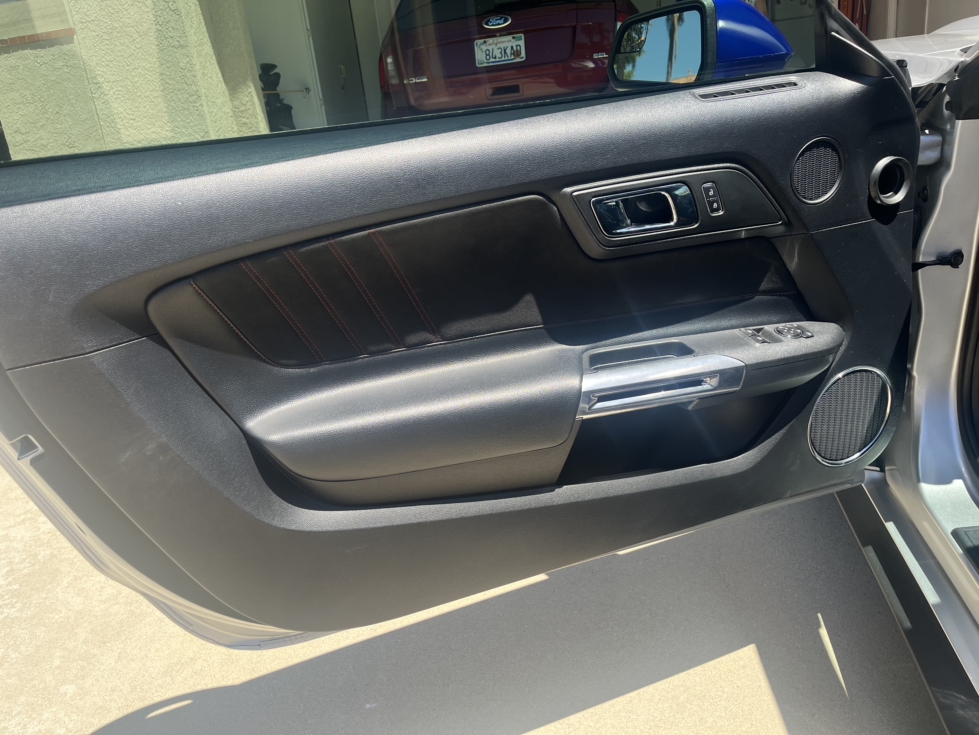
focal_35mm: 26
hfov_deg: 67.3
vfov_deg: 53.1
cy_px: 368
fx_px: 735
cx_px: 490
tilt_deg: -20.8
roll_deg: +6.1
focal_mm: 5.1
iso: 50
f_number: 1.6
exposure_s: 1/804
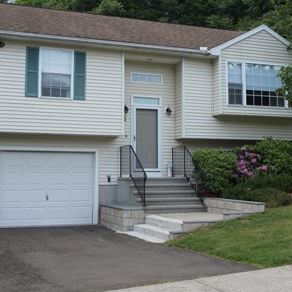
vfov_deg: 34.1
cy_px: 127
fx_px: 475
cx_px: 142
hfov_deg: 34.2
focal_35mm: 50
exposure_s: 1/80
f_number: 8
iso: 100
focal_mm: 21
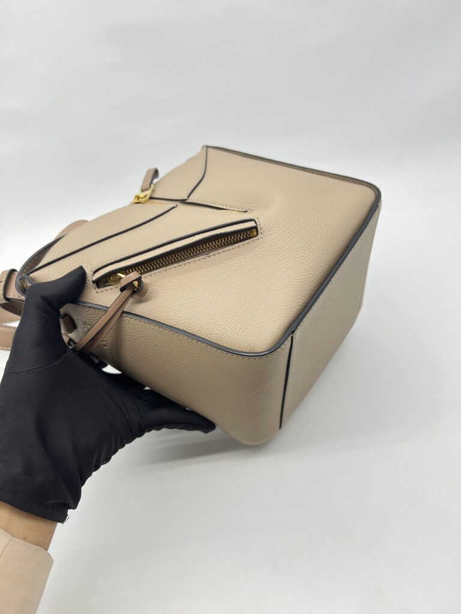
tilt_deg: -38.3
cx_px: 230
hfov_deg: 53.1
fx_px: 462
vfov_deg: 67.3
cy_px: 307
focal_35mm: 26
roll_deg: +6.2
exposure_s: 1/100
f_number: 1.5
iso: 40
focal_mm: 5.7
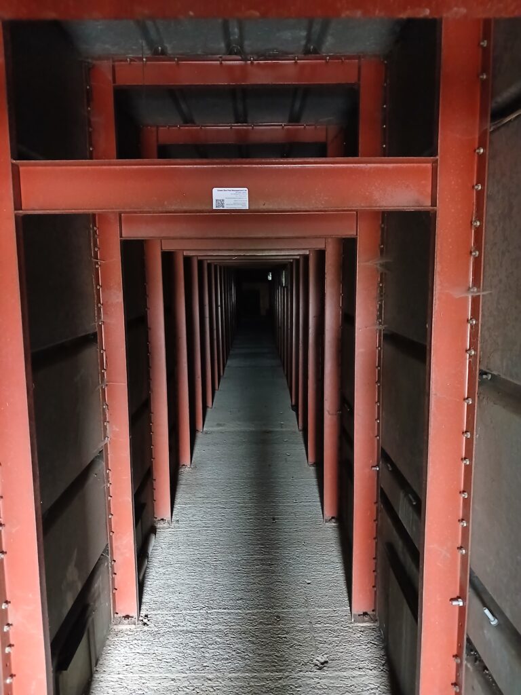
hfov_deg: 51.4
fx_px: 542
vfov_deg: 65.3
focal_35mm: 27
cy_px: 348
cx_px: 260
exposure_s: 1/14.3
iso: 1000
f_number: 1.8
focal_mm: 3.98
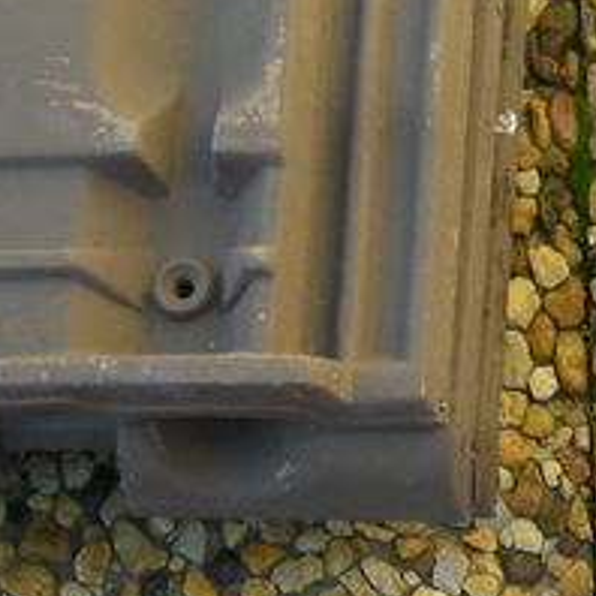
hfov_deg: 10.8
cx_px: 900
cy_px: 36
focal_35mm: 156
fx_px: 3039
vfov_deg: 11.1
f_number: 2.8
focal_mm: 5.7
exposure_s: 1/126
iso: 50
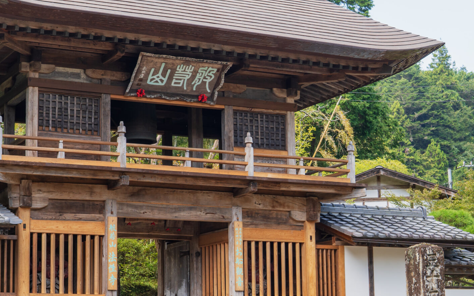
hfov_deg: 24.9
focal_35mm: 83
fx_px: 1072
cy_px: 191
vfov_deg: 15.7
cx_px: 201
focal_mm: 30
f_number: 5.6
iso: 100
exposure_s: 1/80
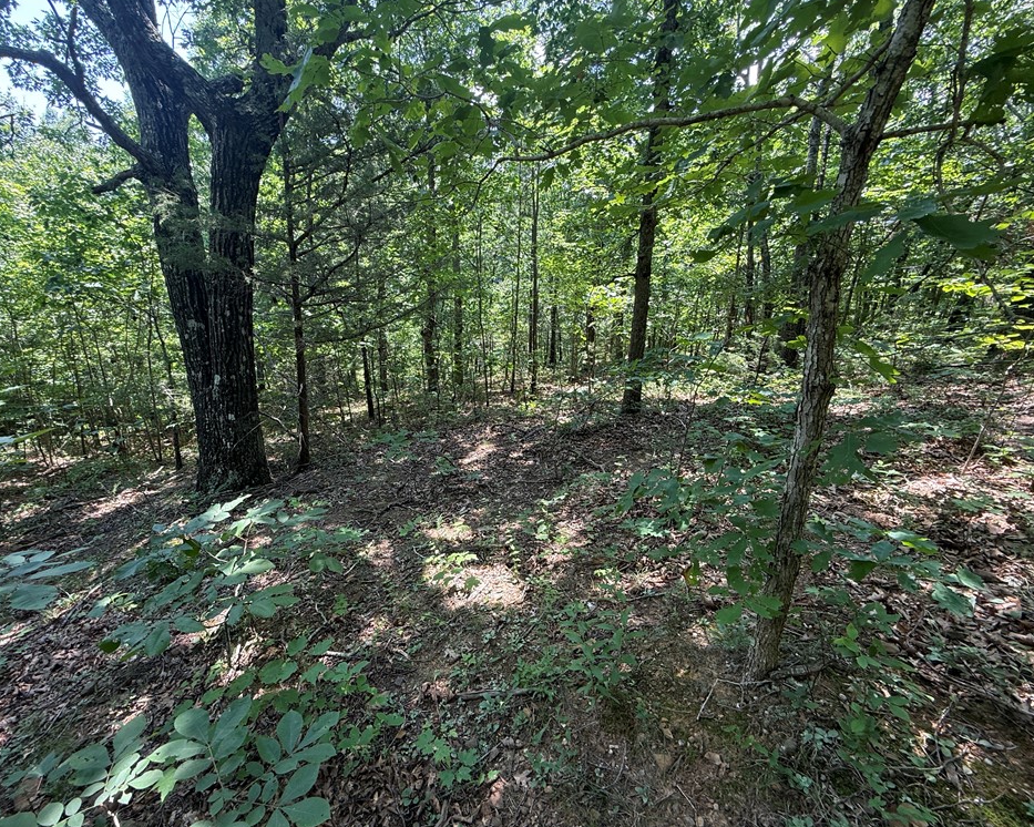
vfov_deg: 84.0
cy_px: 416
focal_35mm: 15
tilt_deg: -22.7
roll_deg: -0.3
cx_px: 471
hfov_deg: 96.6
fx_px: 459
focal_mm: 2.22
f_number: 2.2
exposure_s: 1/99
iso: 50
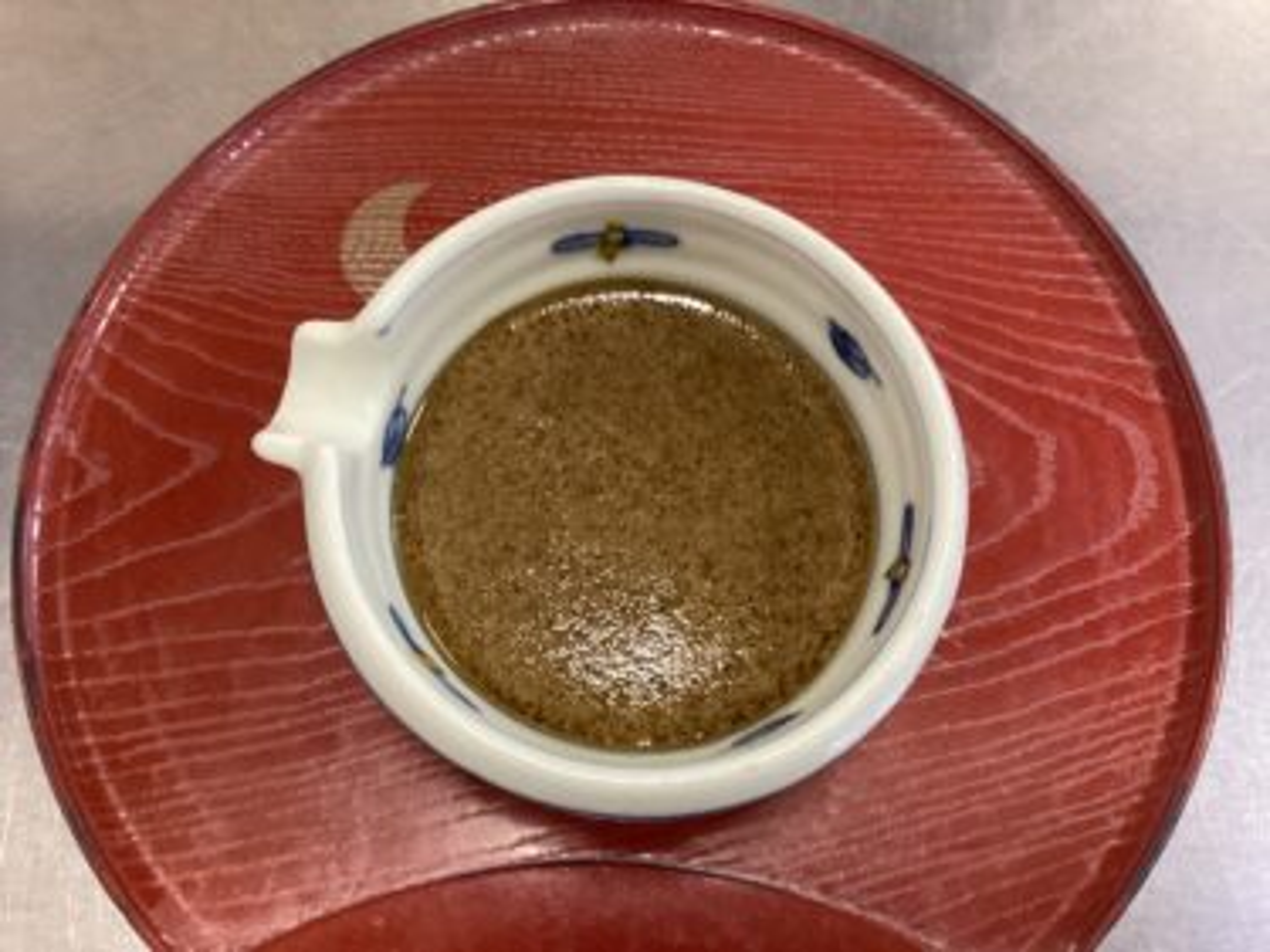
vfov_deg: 45.4
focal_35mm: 31
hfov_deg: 58.4
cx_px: 635
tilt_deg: -71.0
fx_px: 1137
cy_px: 476
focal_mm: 3.3
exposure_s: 1/40
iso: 320
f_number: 2.4
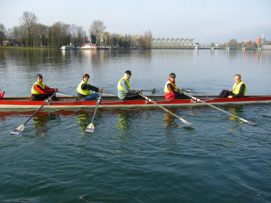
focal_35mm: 35
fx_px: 274
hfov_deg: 52.6
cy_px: 102
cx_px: 136
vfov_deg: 40.7
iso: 80
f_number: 5.6
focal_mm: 5.8
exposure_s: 1/160
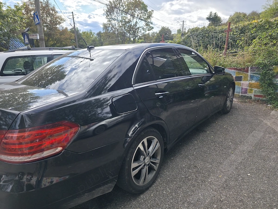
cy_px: 104
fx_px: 185
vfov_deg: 58.9
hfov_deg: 73.9
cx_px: 139
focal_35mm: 23
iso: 50
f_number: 1.7
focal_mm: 6.3
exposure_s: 1/1779
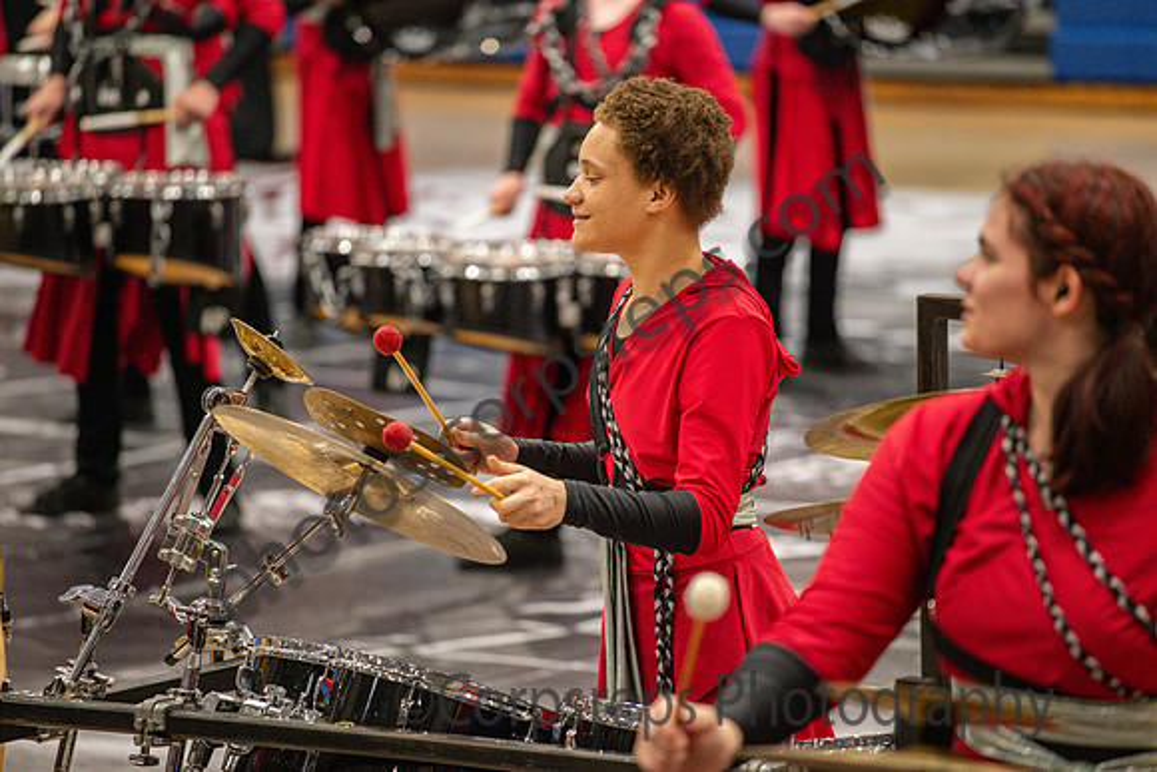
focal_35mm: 200
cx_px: 578
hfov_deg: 10.3
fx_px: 6429
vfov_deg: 6.9
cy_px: 386
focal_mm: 200
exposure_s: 1/500
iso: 6400
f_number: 4
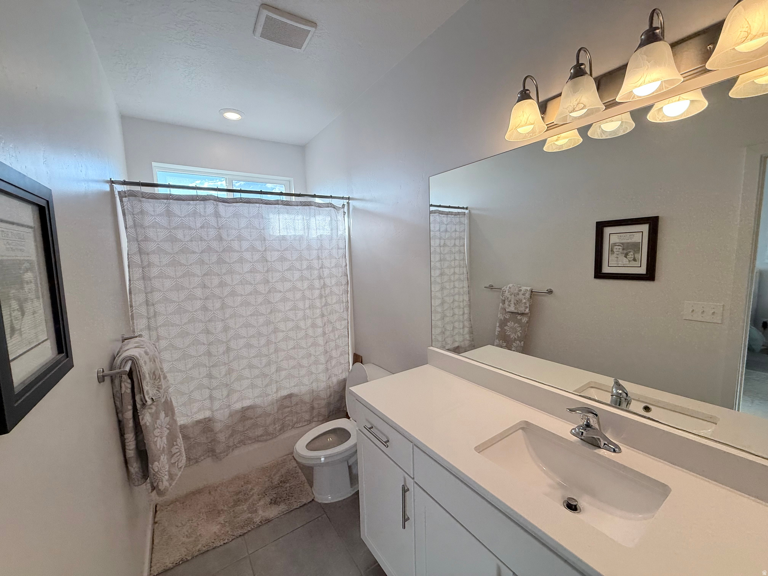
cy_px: 288
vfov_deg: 85.7
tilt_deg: -7.2
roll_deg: +0.9
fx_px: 311
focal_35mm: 14
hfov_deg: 102.1
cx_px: 384
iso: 64
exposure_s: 1/164
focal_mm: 2.22
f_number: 2.2
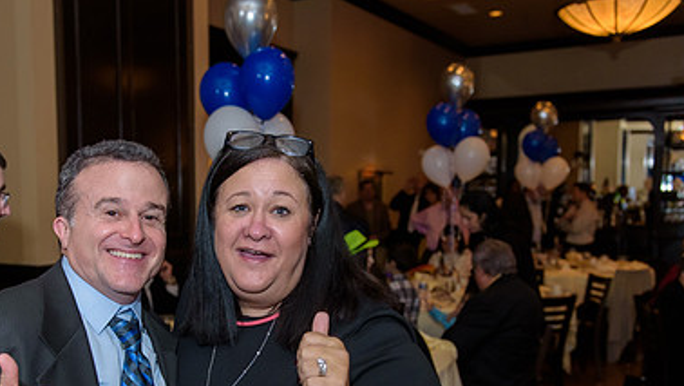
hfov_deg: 44.9
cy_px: 291
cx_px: 242
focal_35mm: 45
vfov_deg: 26.2
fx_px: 817
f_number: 3.2
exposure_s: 1/125
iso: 1600
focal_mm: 28
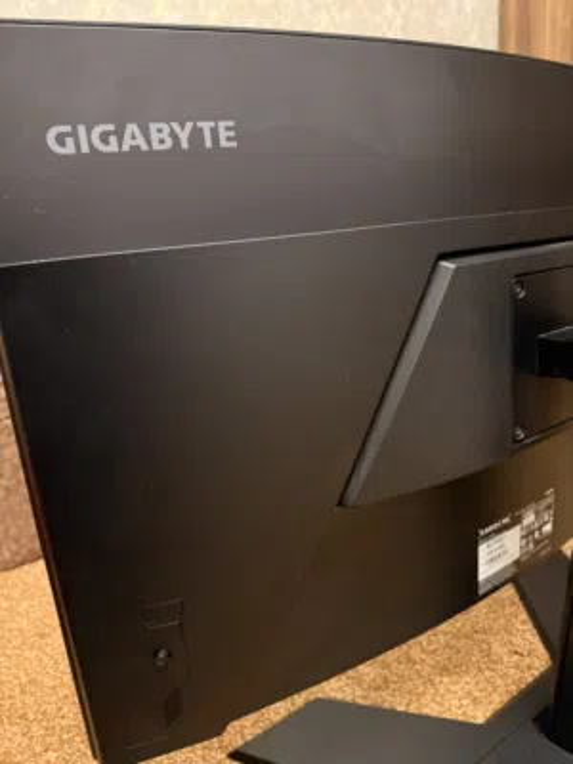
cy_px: 382
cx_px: 286
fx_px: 530
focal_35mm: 24
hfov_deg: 56.8
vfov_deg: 71.6
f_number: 1.78
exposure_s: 1/30
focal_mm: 6.76
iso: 1600
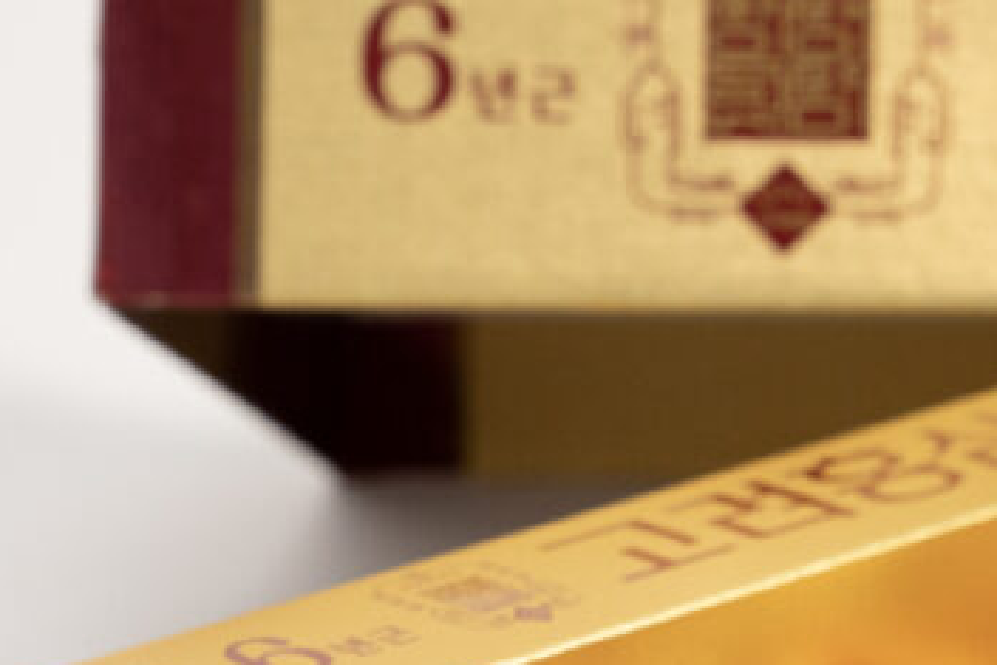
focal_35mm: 218
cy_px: 740
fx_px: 6040
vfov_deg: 6.3
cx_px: 989
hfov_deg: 9.4
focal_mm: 50
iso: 800
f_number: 6.3
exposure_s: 1/100
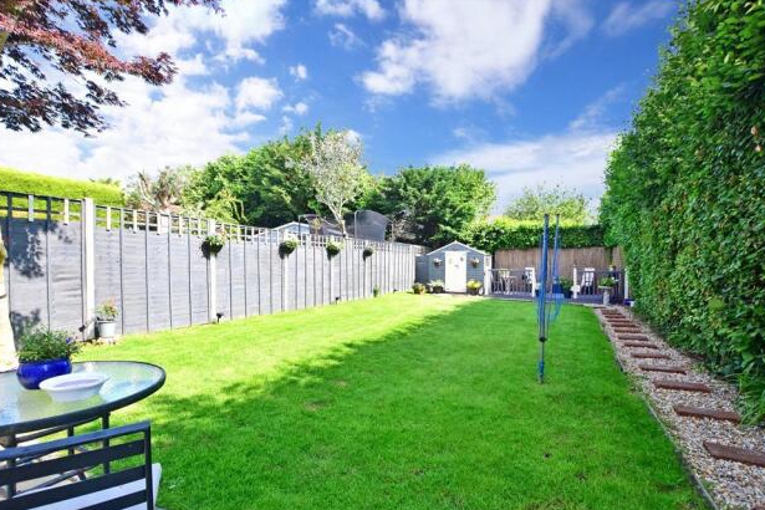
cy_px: 268
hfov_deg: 96.7
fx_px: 340
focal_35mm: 16
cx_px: 374
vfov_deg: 73.7
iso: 500
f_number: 8
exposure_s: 1/640
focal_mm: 10
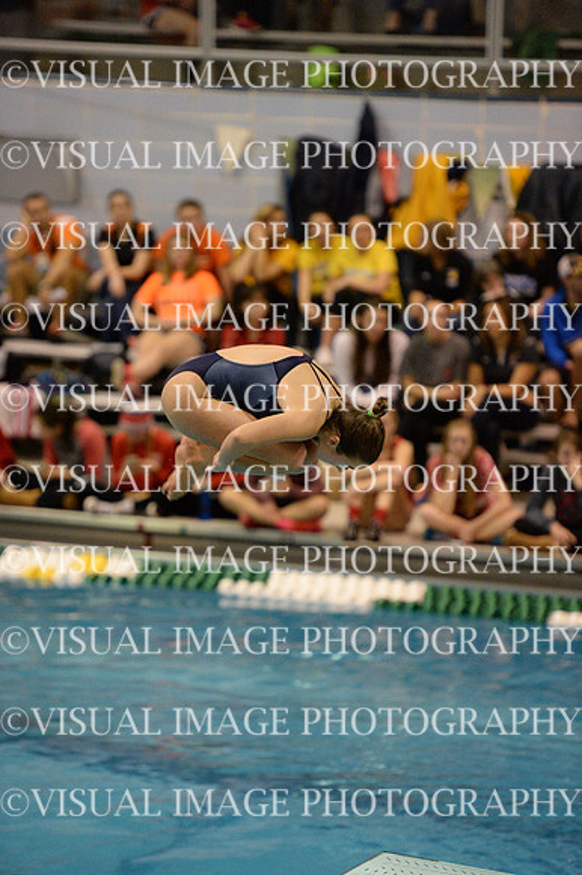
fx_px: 4370
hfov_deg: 7.6
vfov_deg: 11.4
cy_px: 438
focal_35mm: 180
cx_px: 291
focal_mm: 180
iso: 8000
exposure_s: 1/500
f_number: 2.8
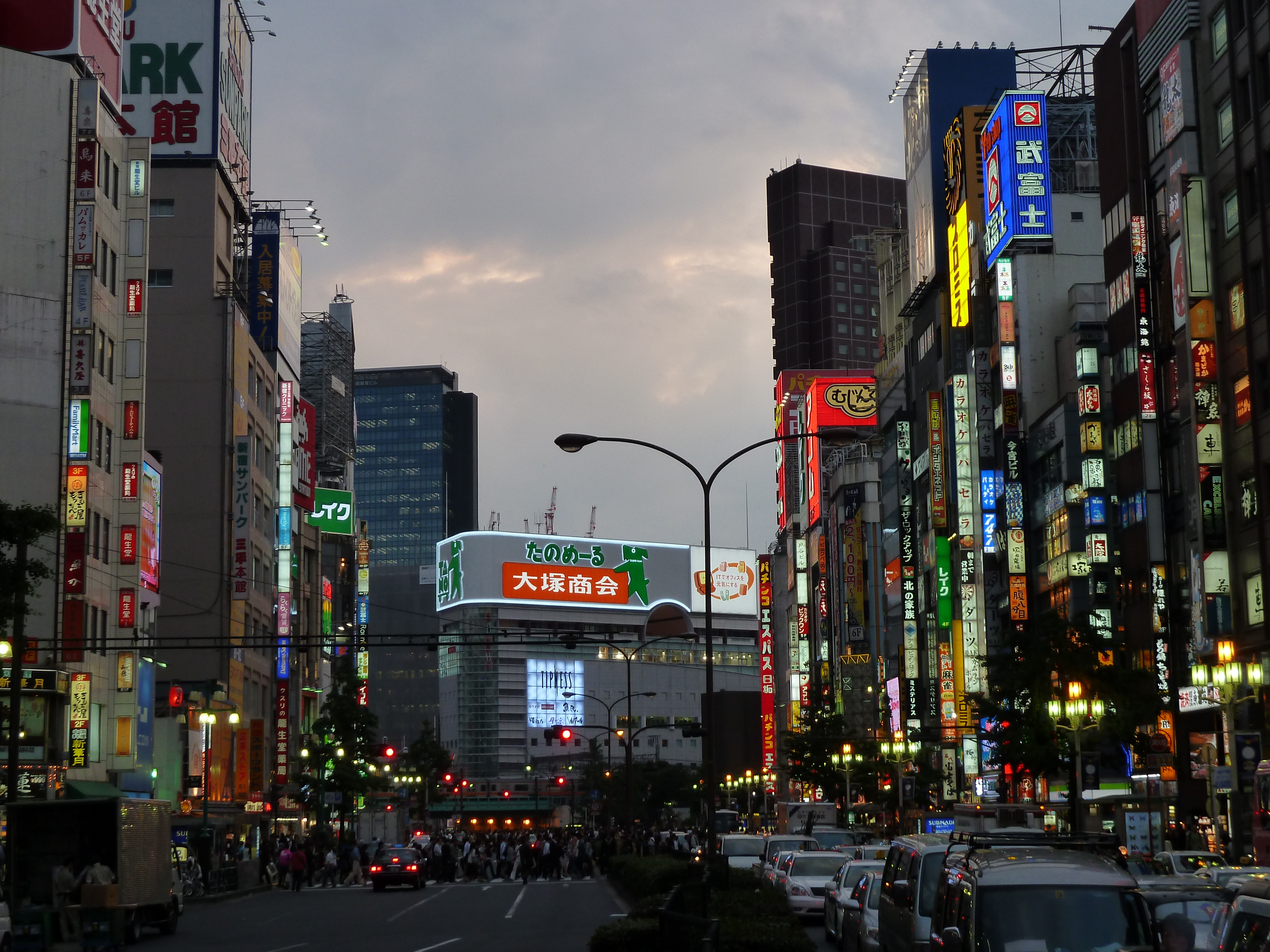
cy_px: 476
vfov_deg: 24.8
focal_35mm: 59
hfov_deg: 32.7
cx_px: 635
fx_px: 2165
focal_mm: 9.7
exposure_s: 1/50
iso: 125
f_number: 3.9
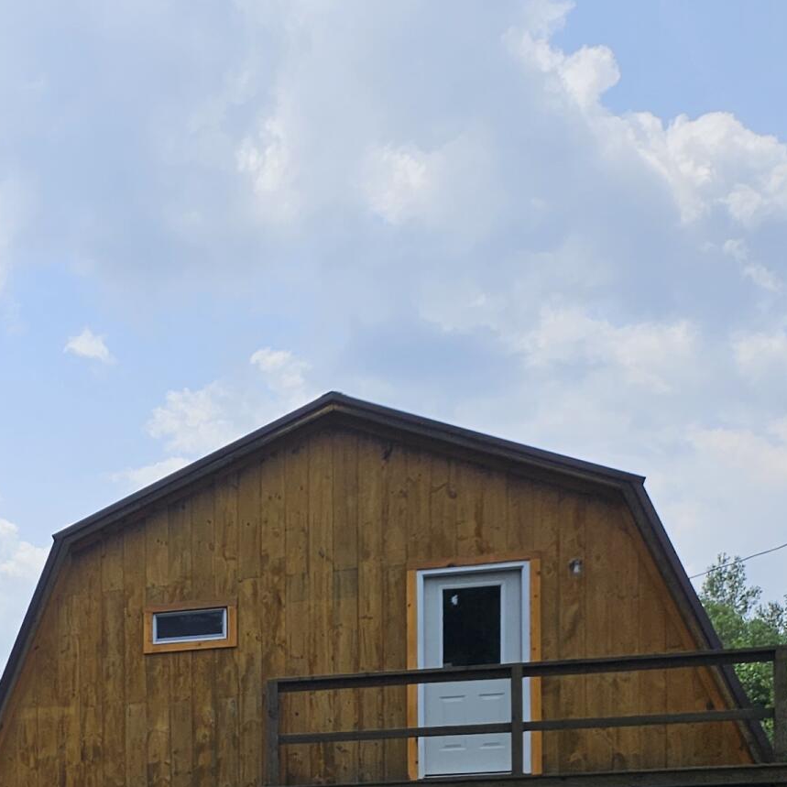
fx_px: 1826
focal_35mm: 71
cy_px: 971
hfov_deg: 20.7
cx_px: -393
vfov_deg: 22.2
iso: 25
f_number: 1.8
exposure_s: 1/2082
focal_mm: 5.4
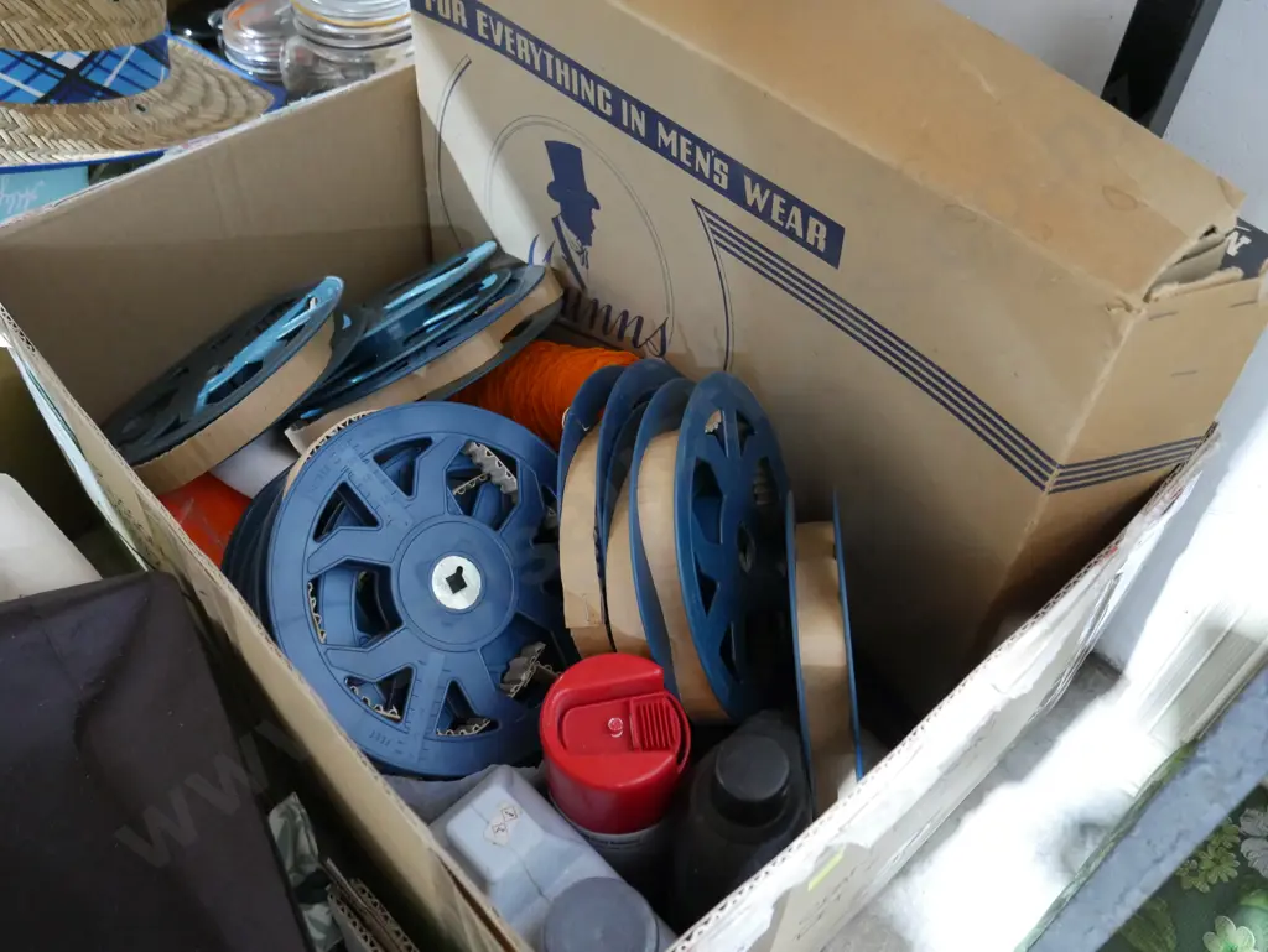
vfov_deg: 46.8
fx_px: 1099
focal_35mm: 30
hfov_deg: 59.9
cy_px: 476
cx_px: 634
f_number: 4
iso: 3200
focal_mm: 15
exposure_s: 1/15
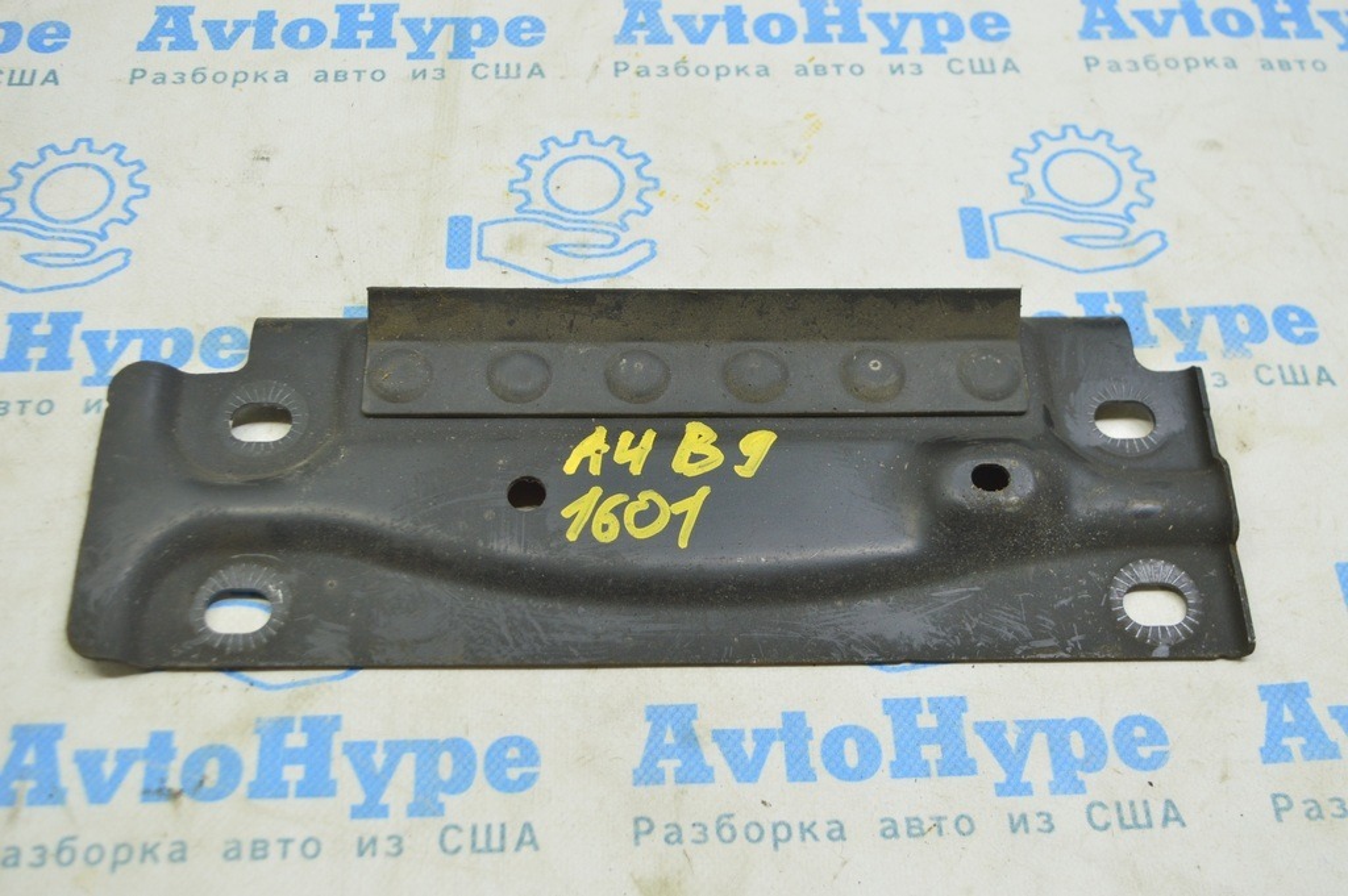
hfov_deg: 43.6
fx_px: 1684
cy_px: 448
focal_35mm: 45
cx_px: 674
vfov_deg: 29.8
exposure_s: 1/20
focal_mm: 30
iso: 400
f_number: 5.6
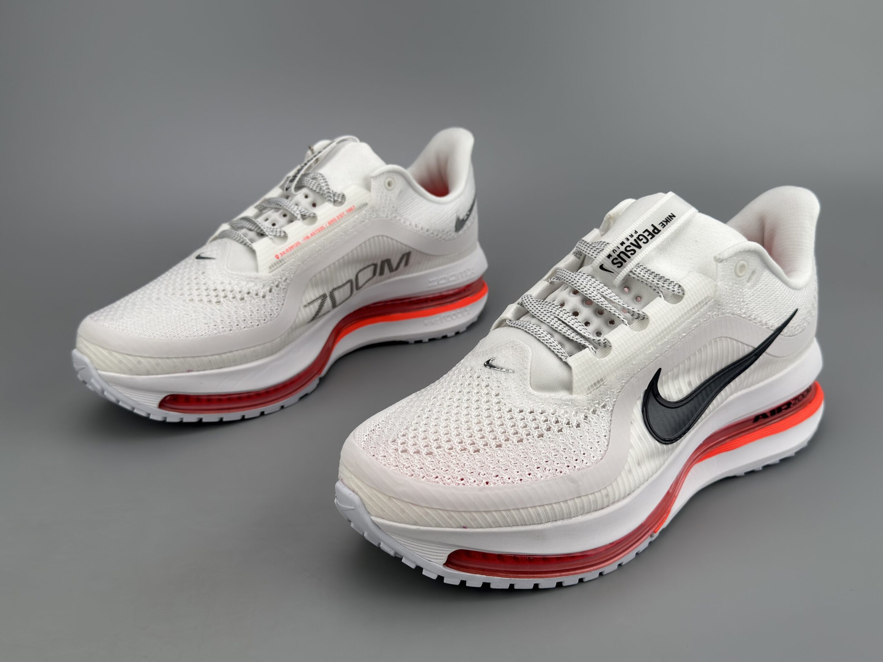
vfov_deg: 40.7
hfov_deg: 52.6
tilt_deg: -24.5
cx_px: 442
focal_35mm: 35
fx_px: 893
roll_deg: +0.6
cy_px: 331
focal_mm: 6.76
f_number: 1.78
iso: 100
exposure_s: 1/1050
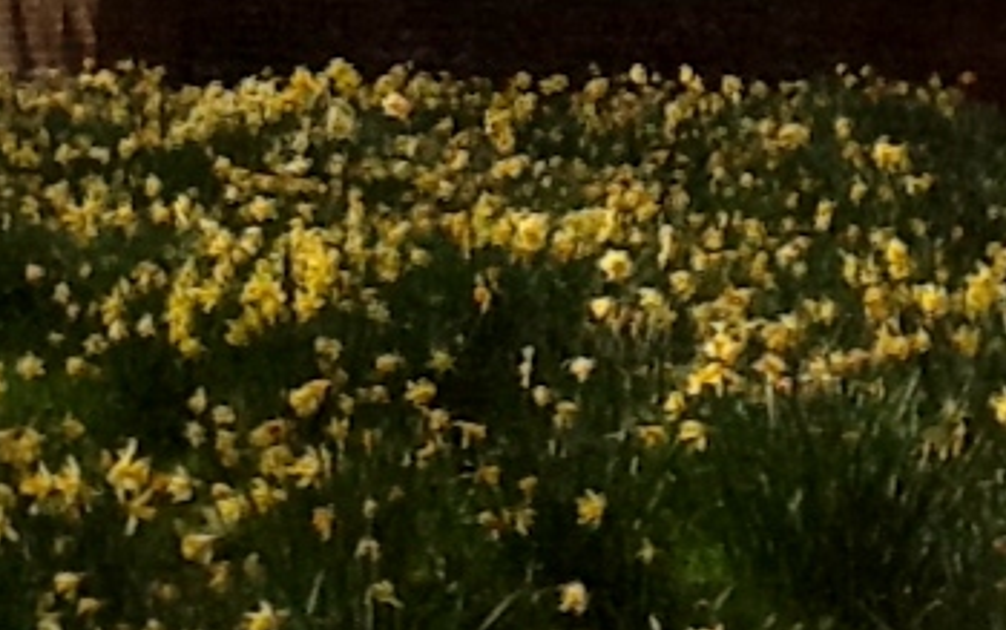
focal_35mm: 93
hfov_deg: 22.3
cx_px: 494
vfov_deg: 12.5
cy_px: -607
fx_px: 2551
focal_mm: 2.03
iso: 80
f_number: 2.4
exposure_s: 1/1274
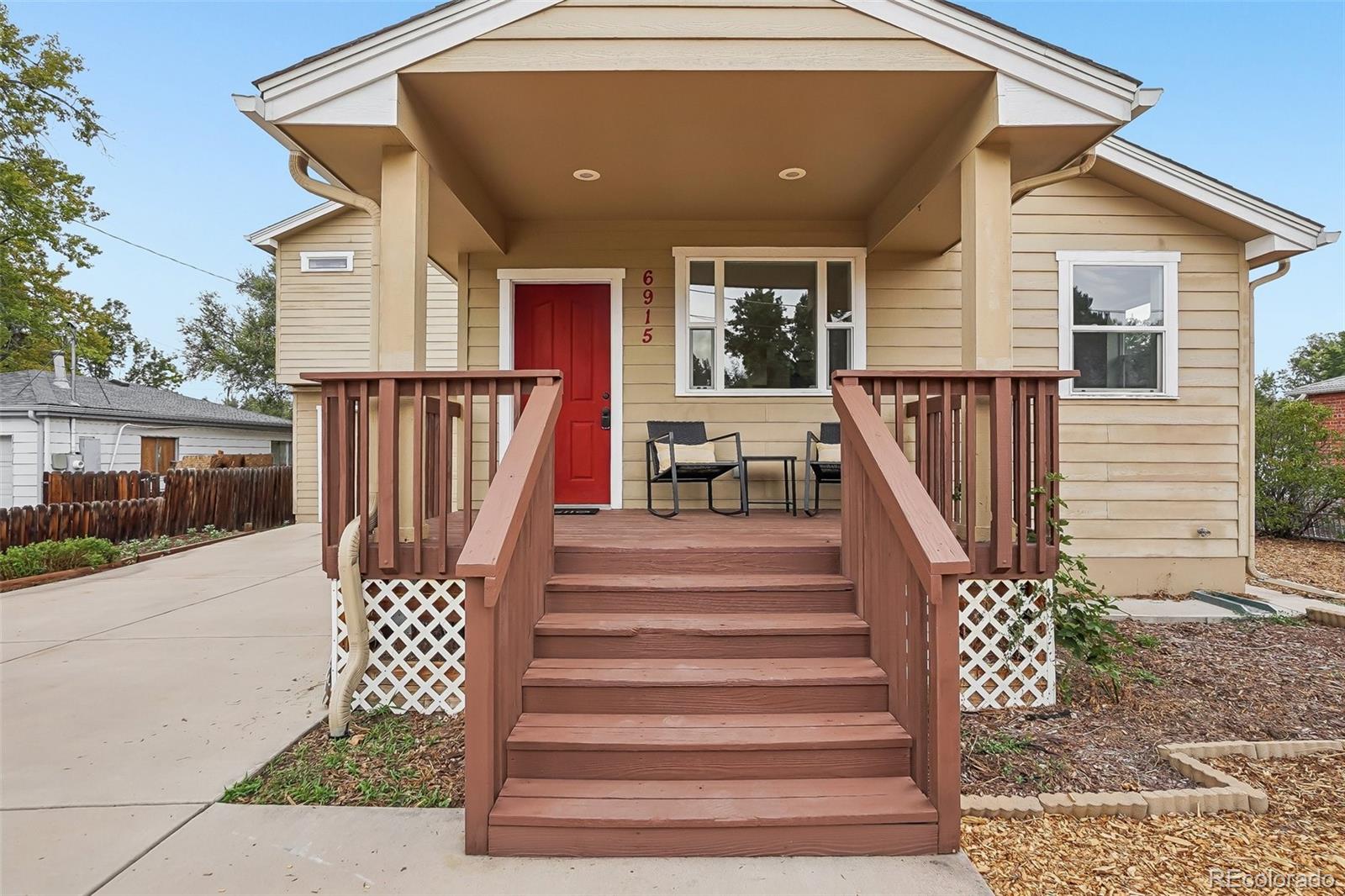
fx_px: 672
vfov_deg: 67.4
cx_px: 672
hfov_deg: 90.0
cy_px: 448
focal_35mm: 18
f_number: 8
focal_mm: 12
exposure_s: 1/30
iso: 100
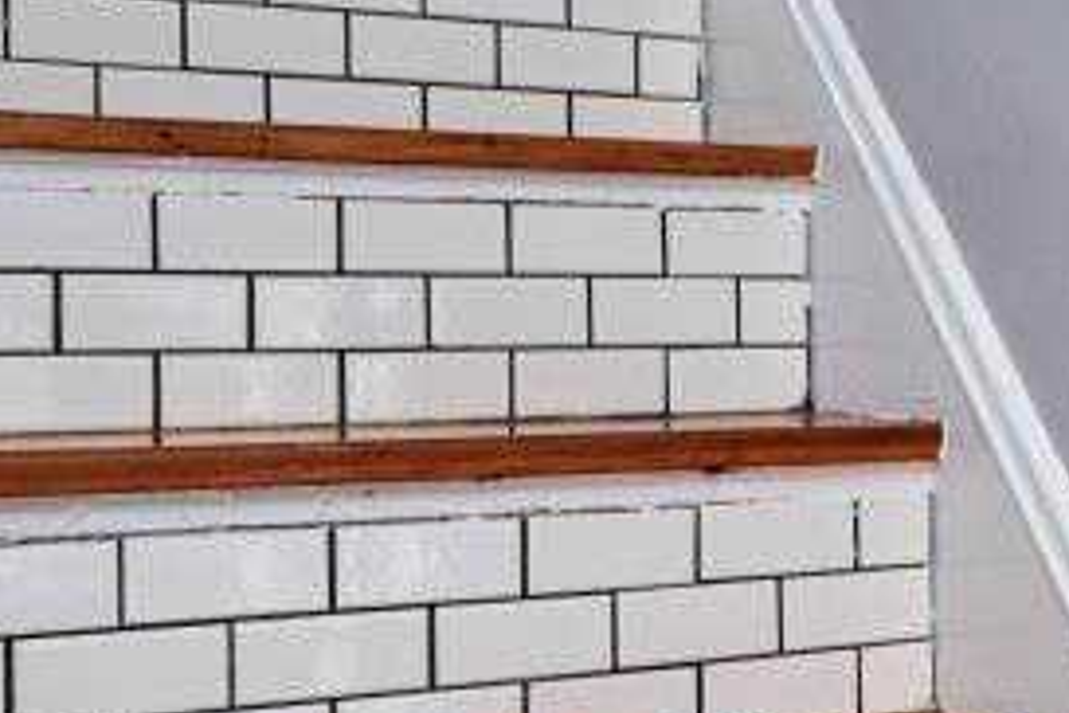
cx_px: 1774
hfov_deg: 20.7
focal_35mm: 77
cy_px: 349
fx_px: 2286
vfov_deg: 17.7
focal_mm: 14
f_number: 4
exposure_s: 1/60
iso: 280
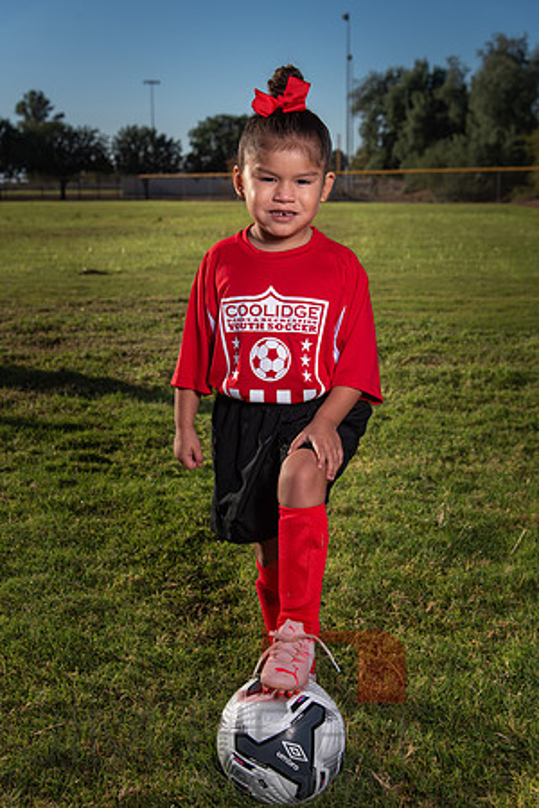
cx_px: 270
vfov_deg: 41.1
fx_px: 1078
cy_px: 404
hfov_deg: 28.1
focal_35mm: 48
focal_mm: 48
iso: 100
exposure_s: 1/1000
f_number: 5.6
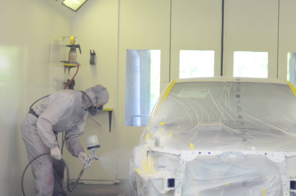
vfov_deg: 12.8
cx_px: 190
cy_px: 128
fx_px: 870
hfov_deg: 19.3
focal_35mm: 106
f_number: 1.4
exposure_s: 1/1000
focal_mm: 50
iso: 400
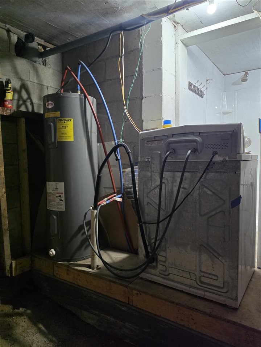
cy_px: 174
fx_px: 231
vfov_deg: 73.9
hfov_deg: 58.9
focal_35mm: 23
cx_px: 130
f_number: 1.4
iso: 1250
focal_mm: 6.5
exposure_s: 1/120
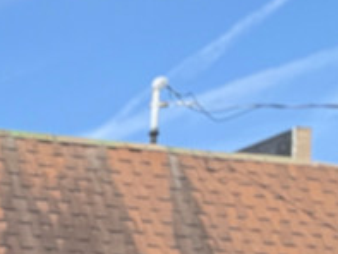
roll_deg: +0.7
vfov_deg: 9.7
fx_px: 1270
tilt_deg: -0.5
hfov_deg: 12.1
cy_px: 674
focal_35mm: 130
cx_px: -480
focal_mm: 6.76
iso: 100
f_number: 1.78
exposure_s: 1/1653
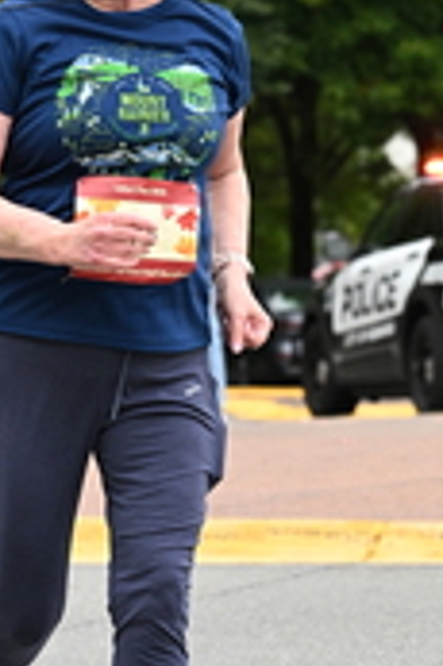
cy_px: 119
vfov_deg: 9.1
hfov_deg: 6.1
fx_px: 4180
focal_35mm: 226
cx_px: 87
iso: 1600
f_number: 4
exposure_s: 1/800
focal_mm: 71
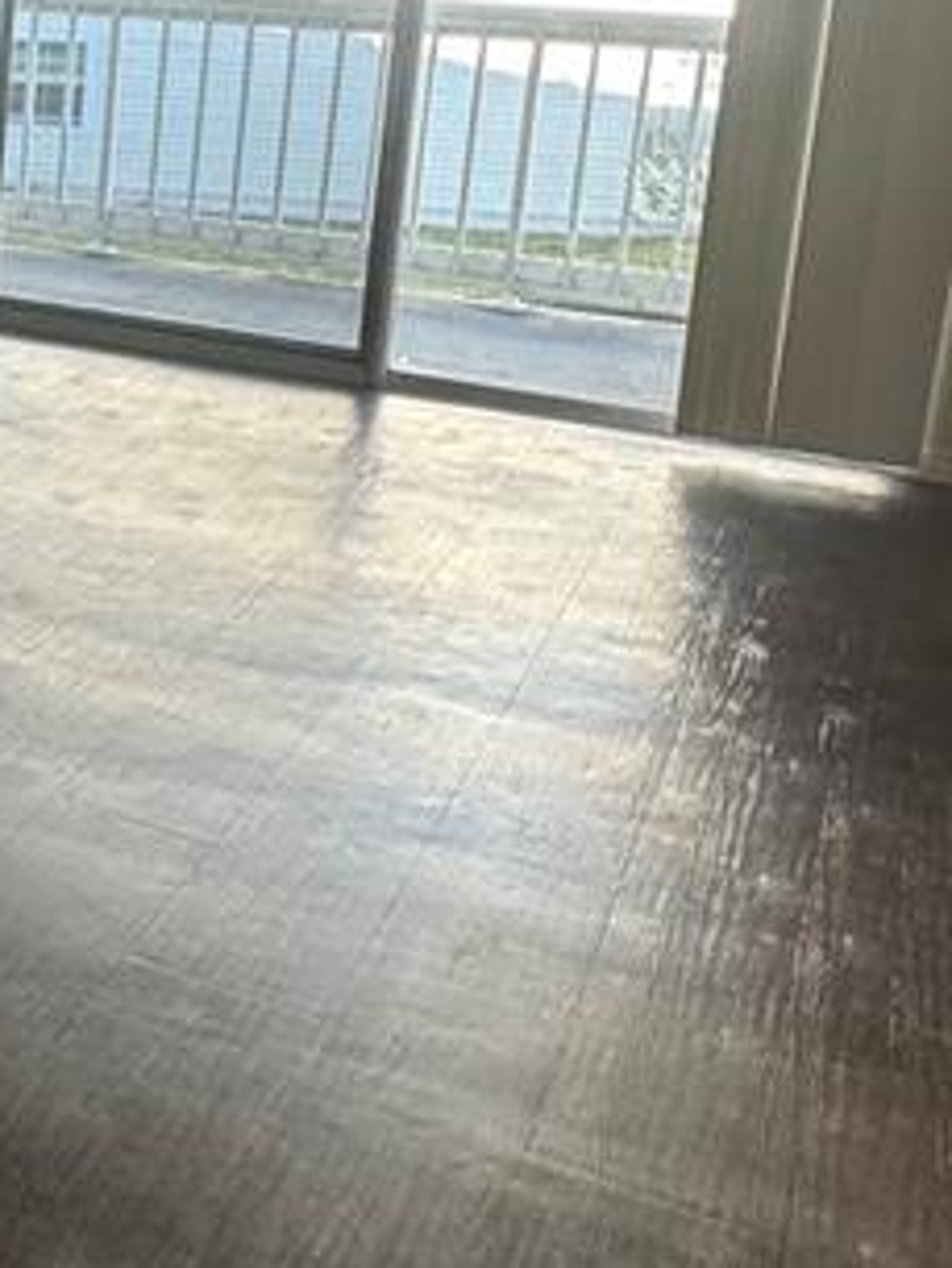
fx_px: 2015
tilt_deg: -11.2
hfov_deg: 21.3
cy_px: 254
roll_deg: -1.1
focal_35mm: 55
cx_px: -570
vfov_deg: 33.9
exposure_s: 1/127
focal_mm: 2.22
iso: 40
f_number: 2.2
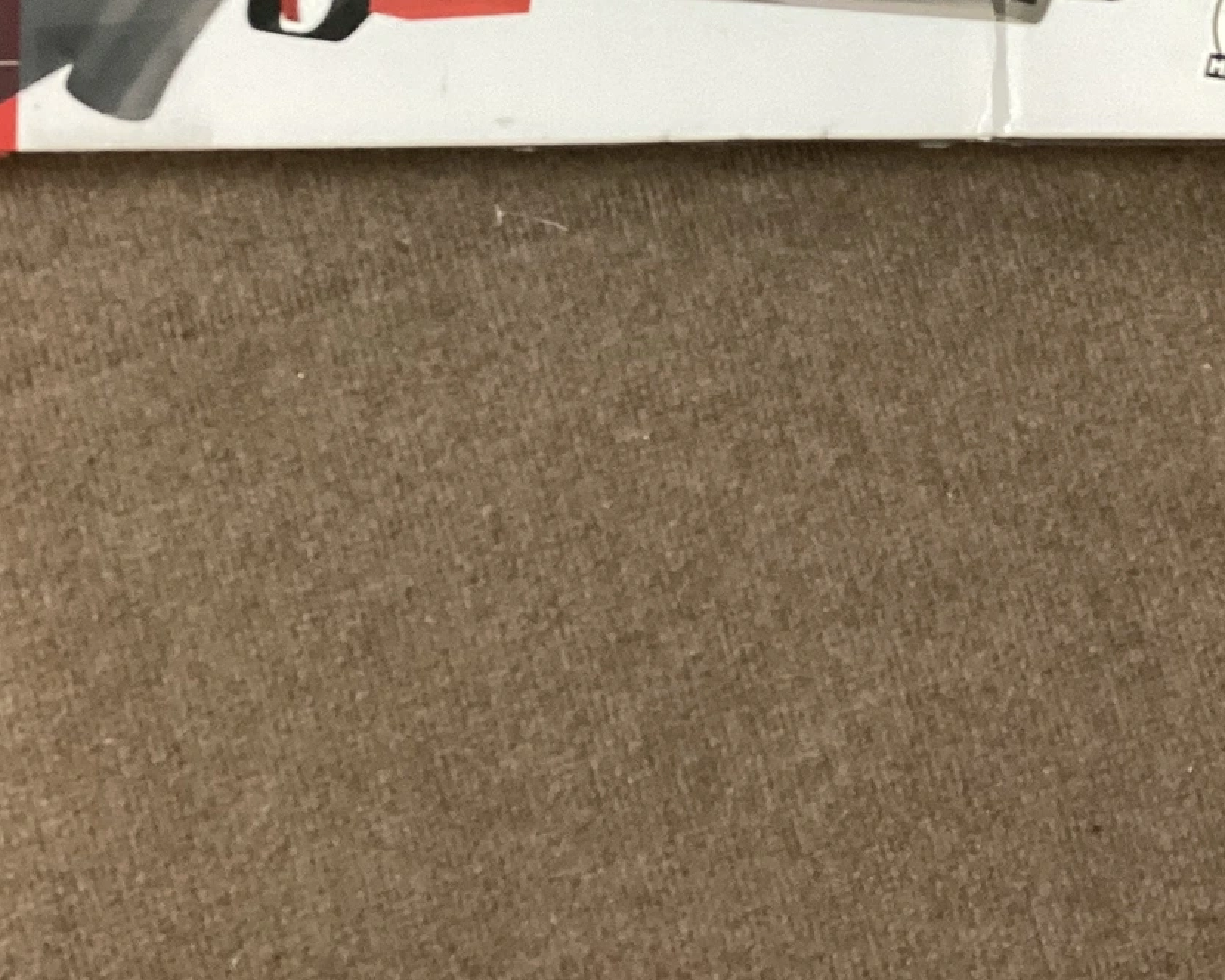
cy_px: -121
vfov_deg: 20.0
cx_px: 649
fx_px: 2646
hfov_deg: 26.1
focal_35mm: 73
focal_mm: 3.3
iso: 320
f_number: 2.4
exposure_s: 1/40
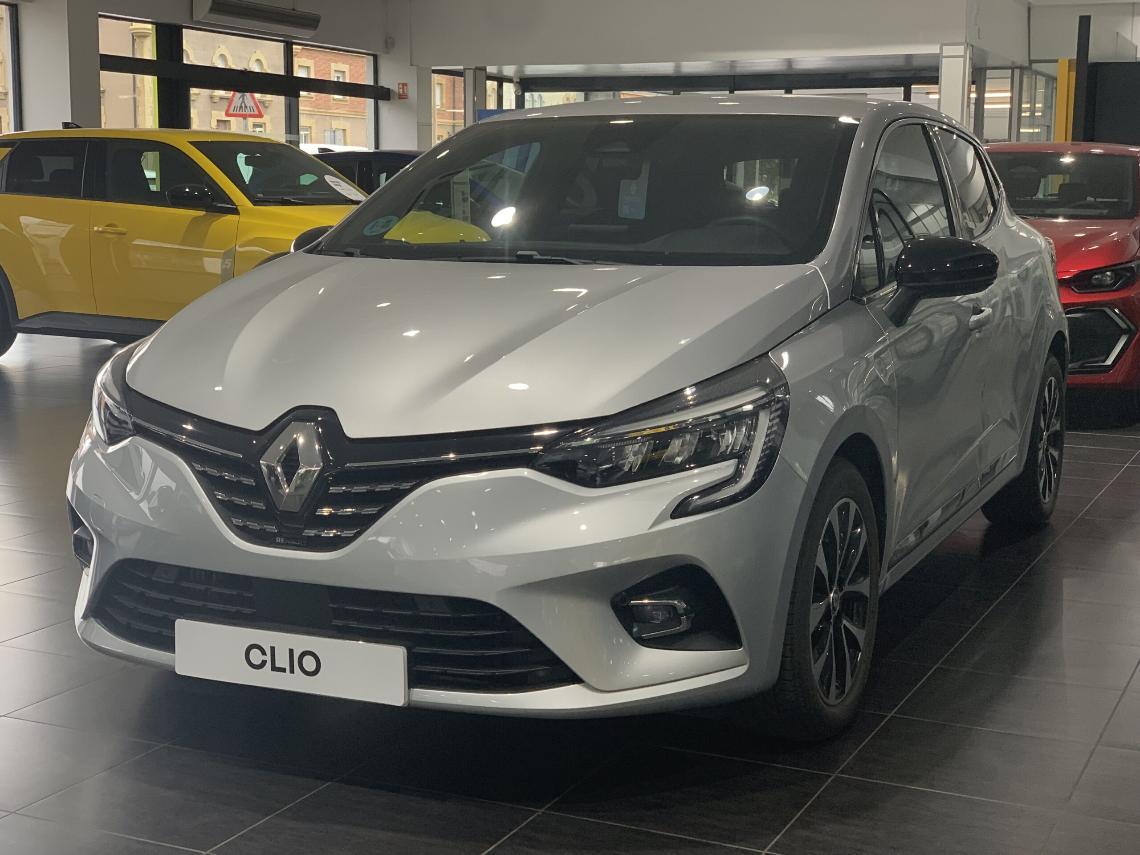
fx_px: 1713
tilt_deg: -8.4
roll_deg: -1.3
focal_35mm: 52
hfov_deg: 36.8
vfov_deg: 28.0
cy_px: 428
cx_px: 570
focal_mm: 6
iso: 80
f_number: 2.4
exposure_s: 1/100
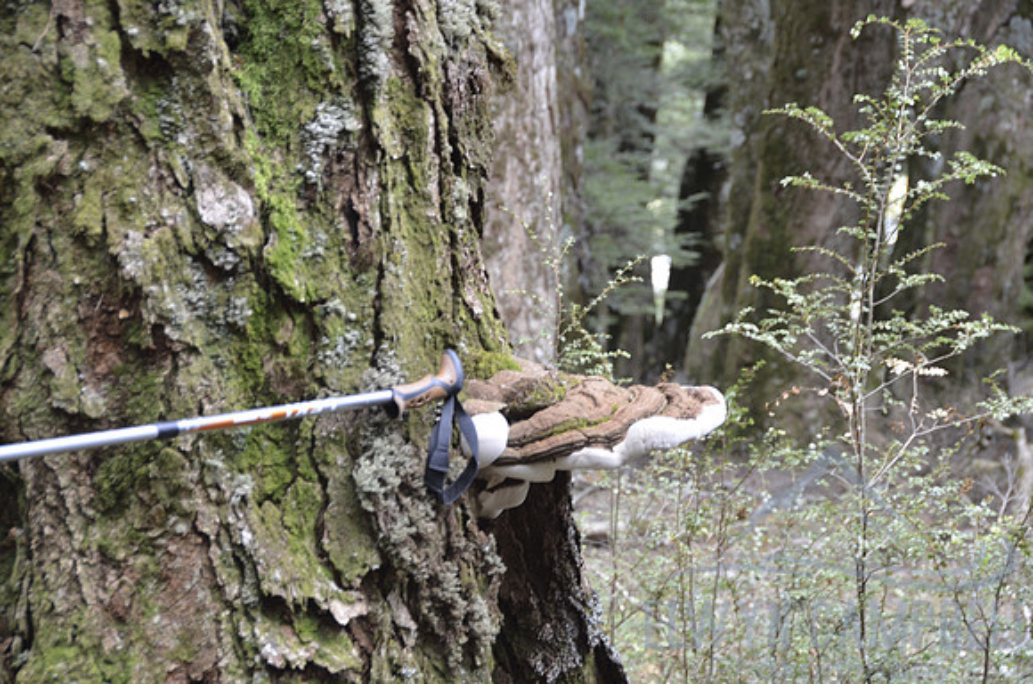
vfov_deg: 14.6
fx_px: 2663
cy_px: 342
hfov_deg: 22.0
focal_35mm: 93
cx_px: 516
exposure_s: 1/60
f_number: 5
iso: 640
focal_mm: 62
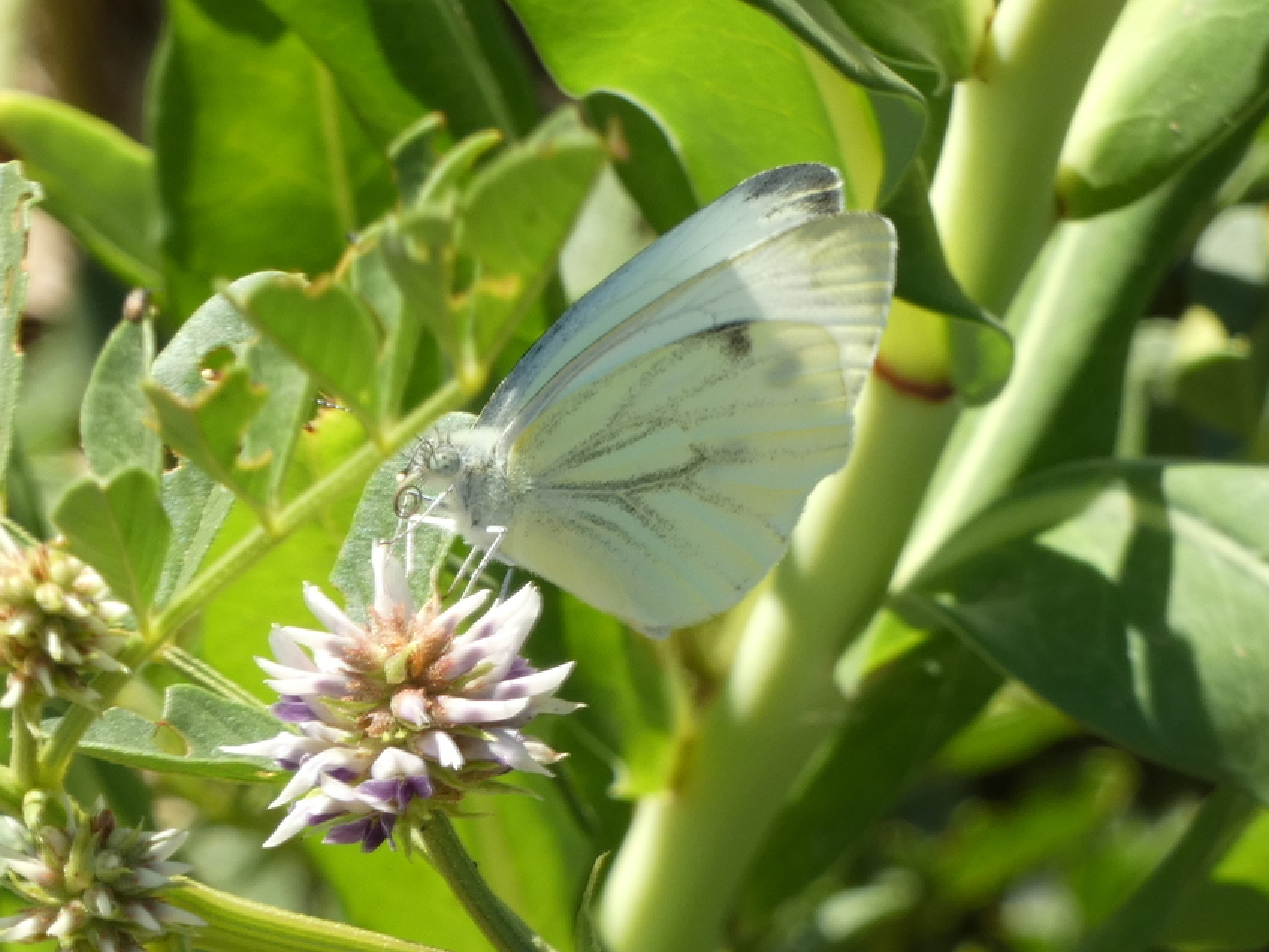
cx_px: 633
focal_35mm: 402
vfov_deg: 3.7
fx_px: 14739
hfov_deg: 4.9
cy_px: 477
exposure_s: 1/80
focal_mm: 71.7
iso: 80
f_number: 5.6
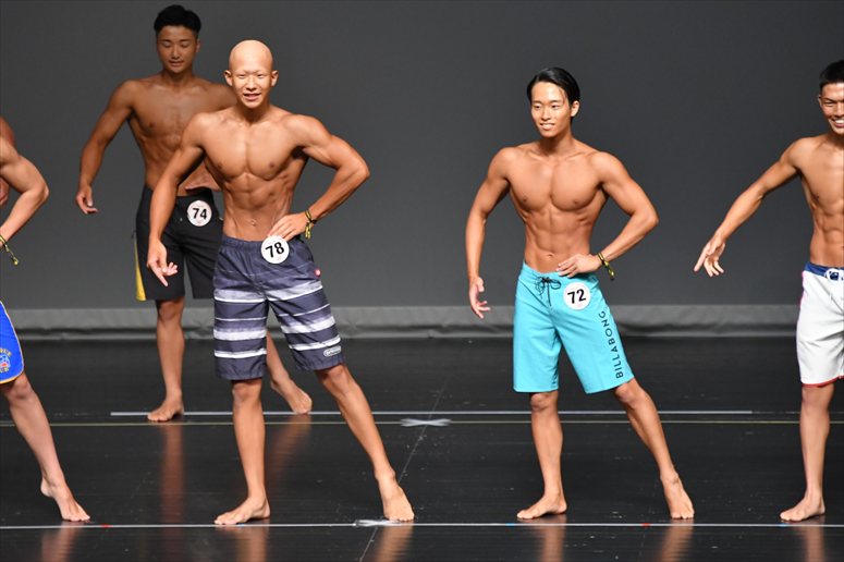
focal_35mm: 315
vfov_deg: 4.4
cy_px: 281
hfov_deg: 6.5
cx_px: 422
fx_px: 7381
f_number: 5.6
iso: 2500
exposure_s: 1/400
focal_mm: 210
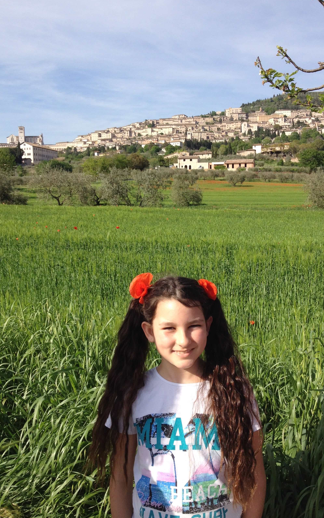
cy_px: 256
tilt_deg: -5.2
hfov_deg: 33.6
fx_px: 537
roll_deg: +1.6
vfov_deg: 51.5
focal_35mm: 38
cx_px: 173
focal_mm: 4.28
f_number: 2.4
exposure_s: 1/1493
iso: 50
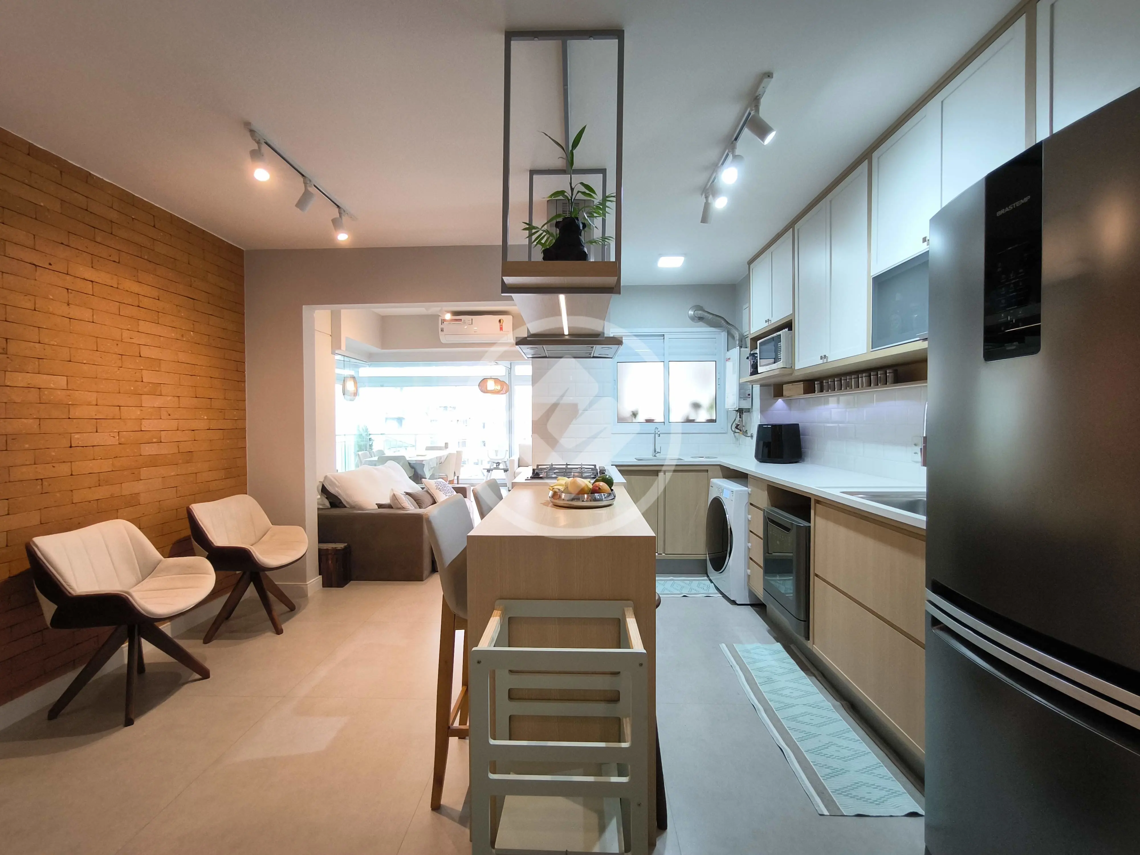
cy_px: 428
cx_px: 570
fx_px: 494
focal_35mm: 15
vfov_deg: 81.7
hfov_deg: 98.2
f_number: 2.2
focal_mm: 1.91
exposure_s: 1/60
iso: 200
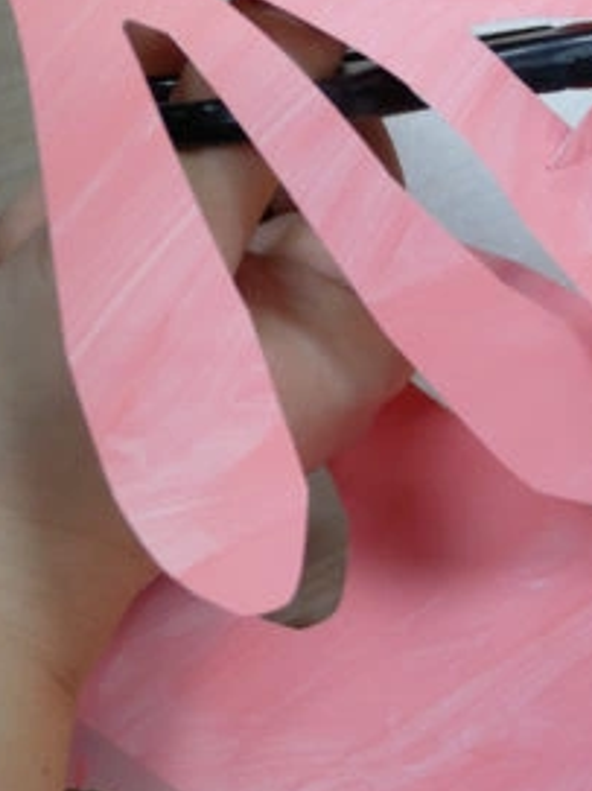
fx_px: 2214
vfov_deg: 20.2
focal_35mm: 97
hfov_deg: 15.0
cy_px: 315
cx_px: 572
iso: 320
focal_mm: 17
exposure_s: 1/60
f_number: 4.1
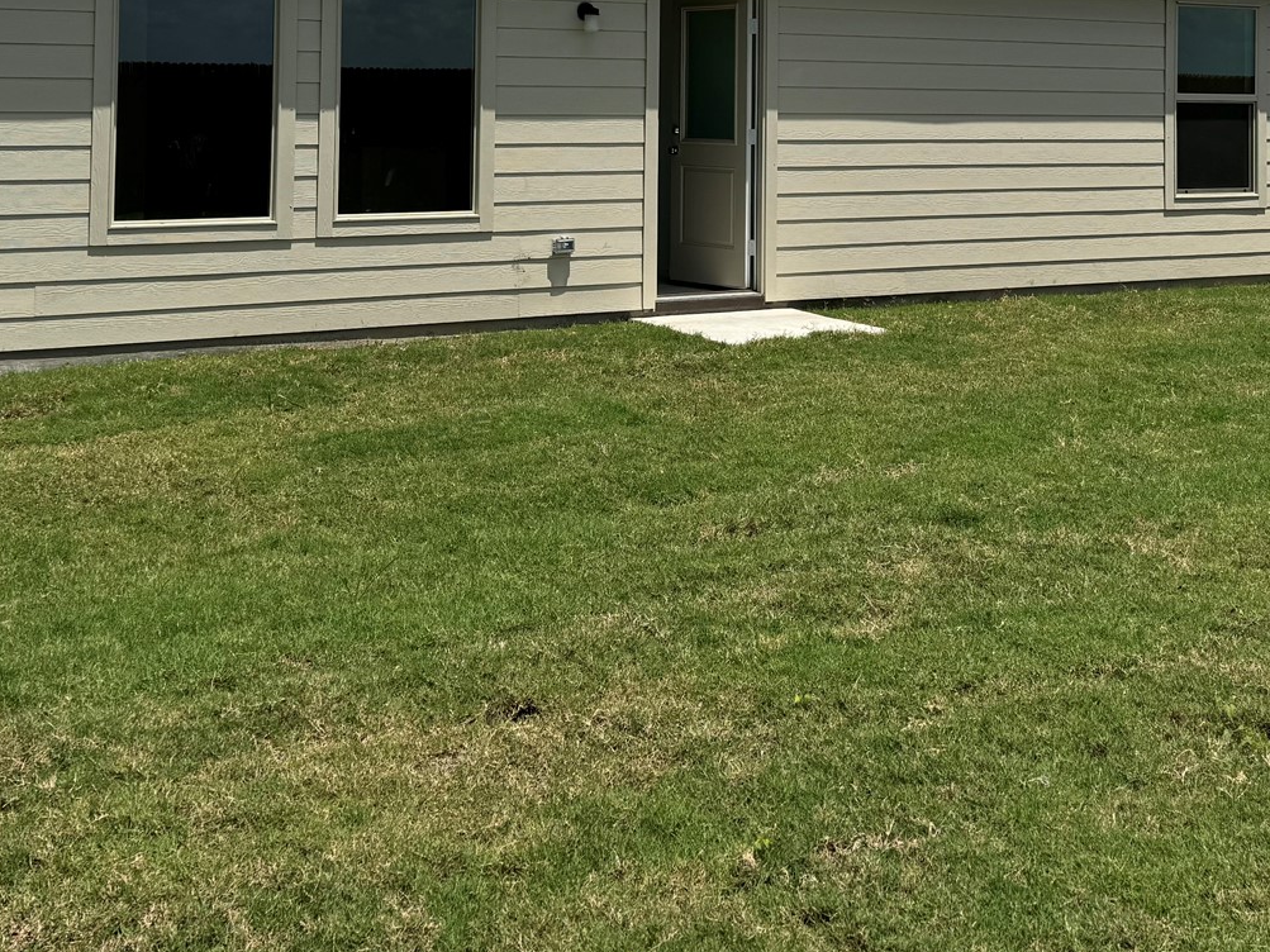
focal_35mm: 49
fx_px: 1798
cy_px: 57
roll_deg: -0.3
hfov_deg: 38.8
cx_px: 724
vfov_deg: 28.3
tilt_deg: +0.4
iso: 80
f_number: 1.78
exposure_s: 1/7937
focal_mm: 6.76
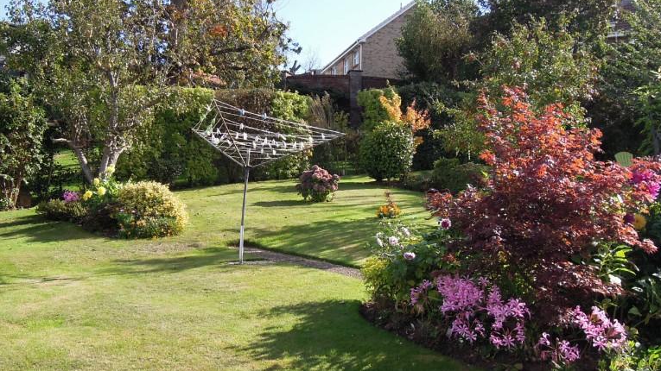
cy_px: 189
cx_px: 289
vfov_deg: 33.7
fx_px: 613
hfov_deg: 56.5
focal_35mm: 35
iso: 160
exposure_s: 1/1250
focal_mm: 4.3
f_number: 2.8
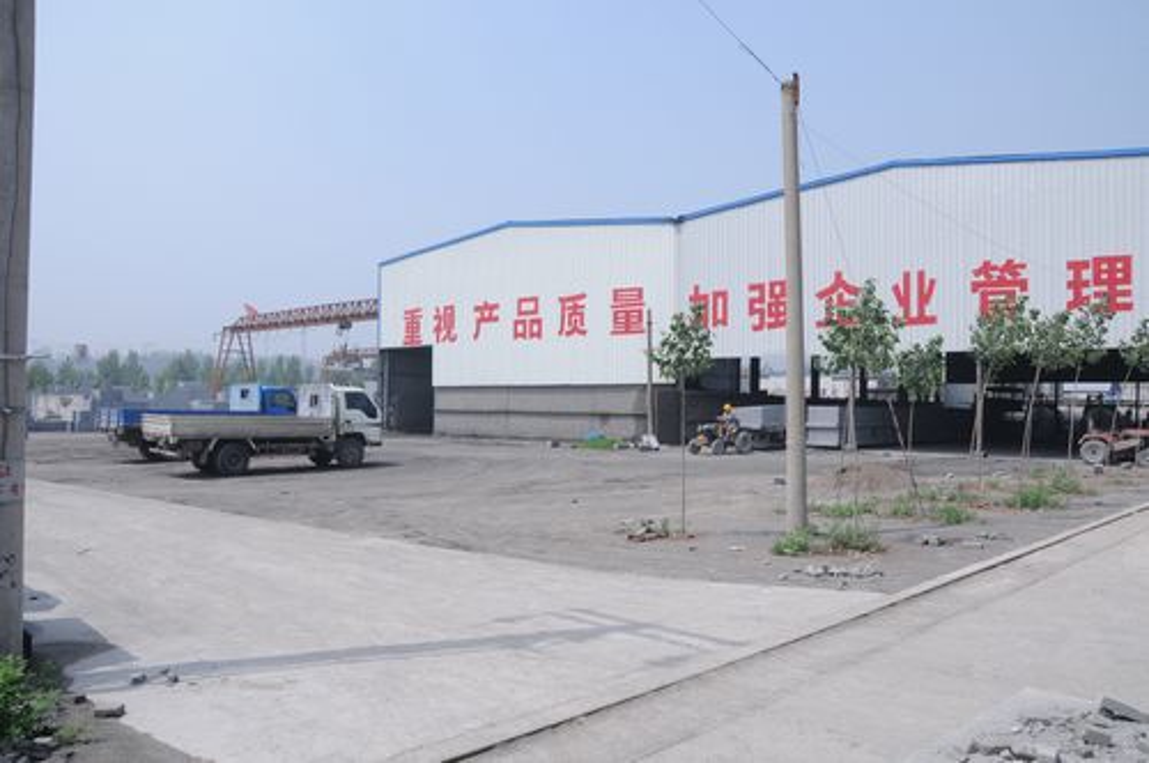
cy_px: 382
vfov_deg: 47.8
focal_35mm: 27
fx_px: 861
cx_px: 574
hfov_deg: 67.4
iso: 320
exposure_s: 1/500
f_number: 11
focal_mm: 18
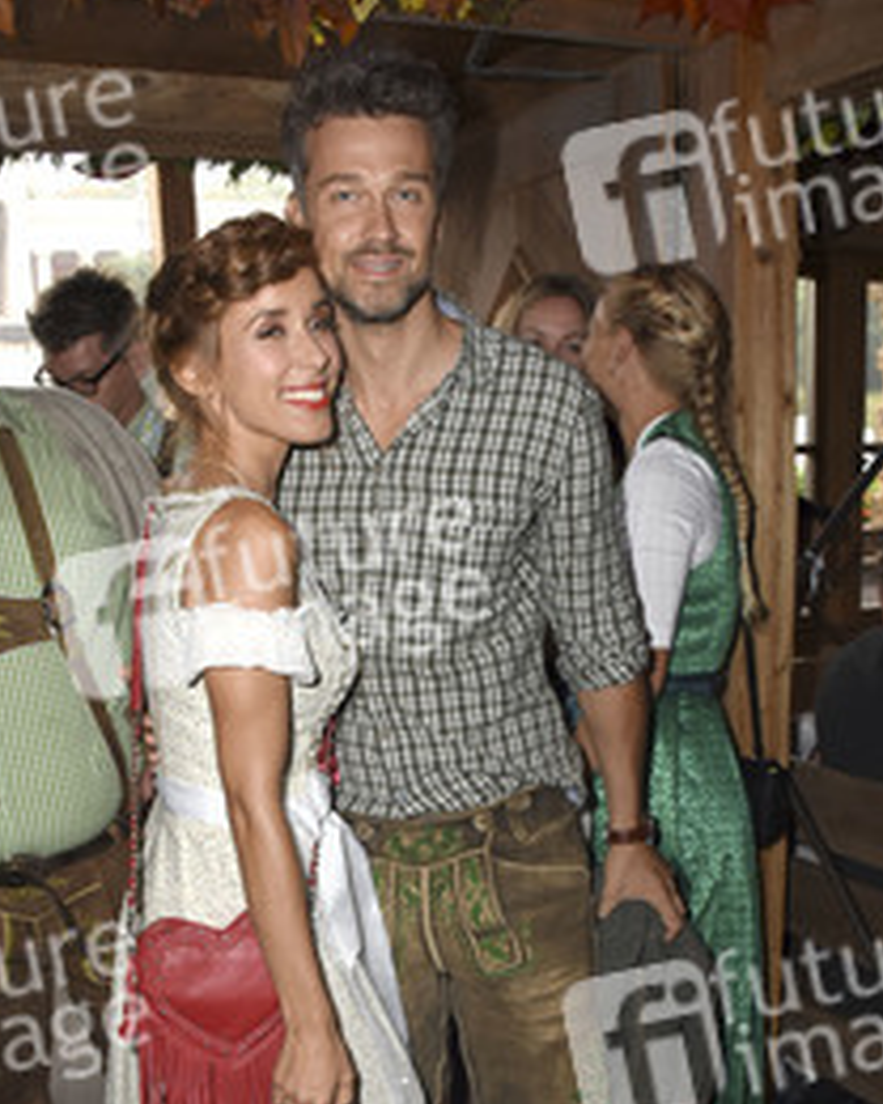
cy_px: 811
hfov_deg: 38.2
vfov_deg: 45.4
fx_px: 1274
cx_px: 395
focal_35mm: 39
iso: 640
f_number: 5.6
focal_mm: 18
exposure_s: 1/125
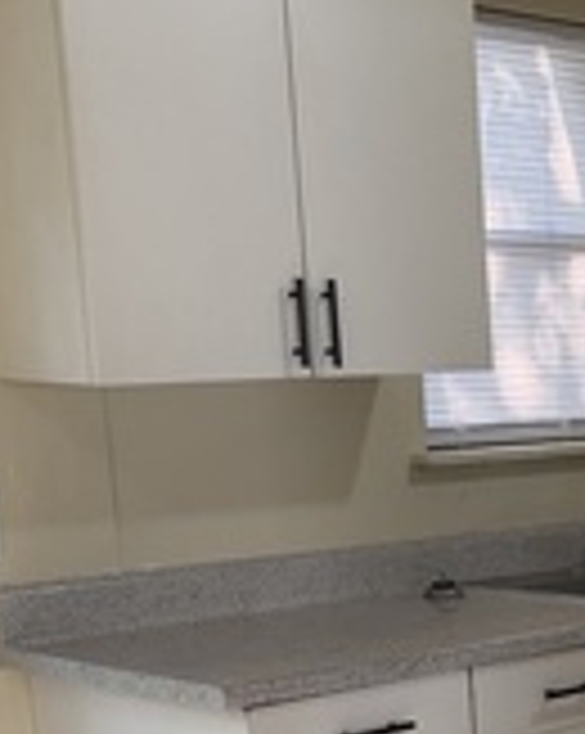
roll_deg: -1.4
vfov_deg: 19.7
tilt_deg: -14.6
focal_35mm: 92
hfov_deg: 15.0
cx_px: 963
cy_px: 856
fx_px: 1995
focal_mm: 6.76
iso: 160
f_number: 1.78
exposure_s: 1/121
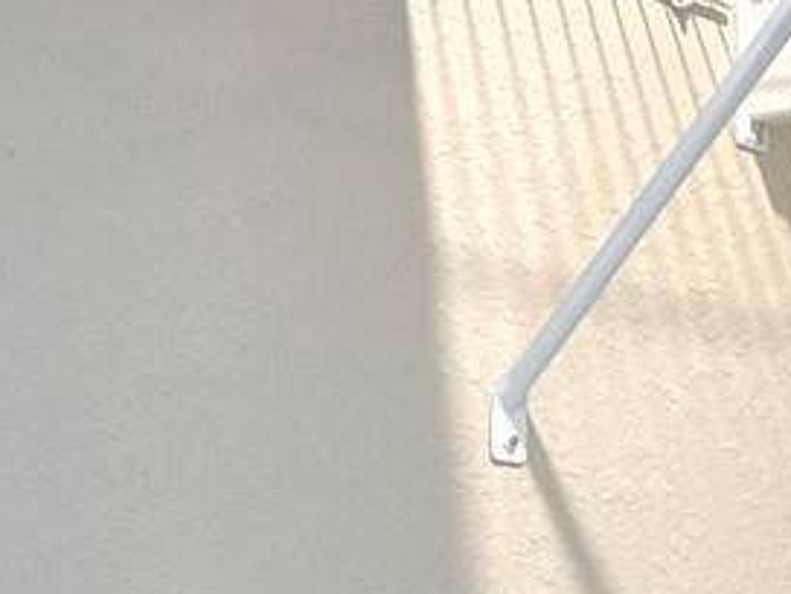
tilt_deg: -0.4
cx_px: 992
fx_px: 3222
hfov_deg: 13.5
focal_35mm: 141
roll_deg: +0.0
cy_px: 699
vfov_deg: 10.4
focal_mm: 6.76
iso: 160
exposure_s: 1/120
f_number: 1.78
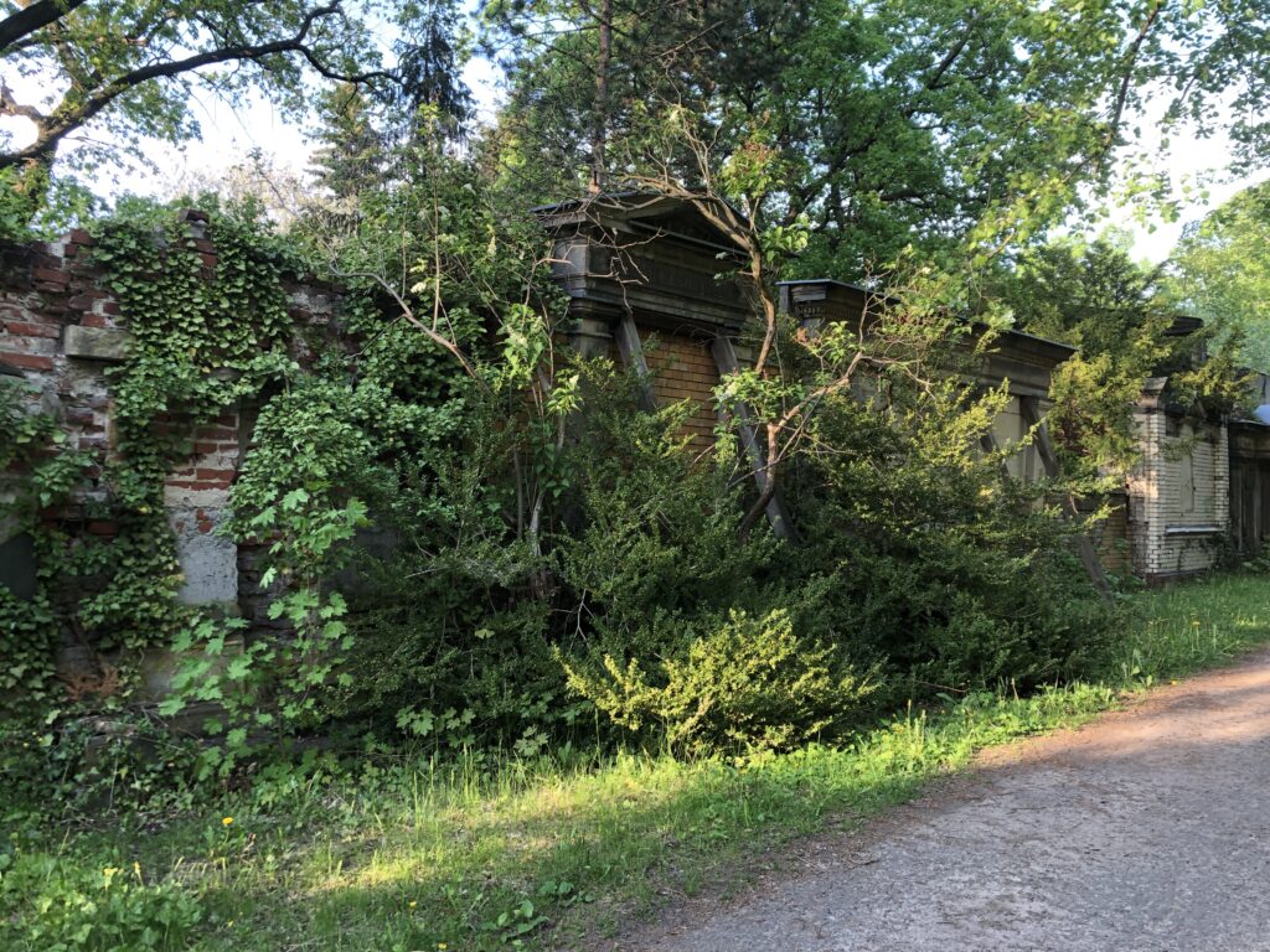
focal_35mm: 28
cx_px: 635
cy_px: 476
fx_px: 1027
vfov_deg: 49.7
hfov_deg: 63.4
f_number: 1.8
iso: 50
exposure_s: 1/120
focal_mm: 3.99
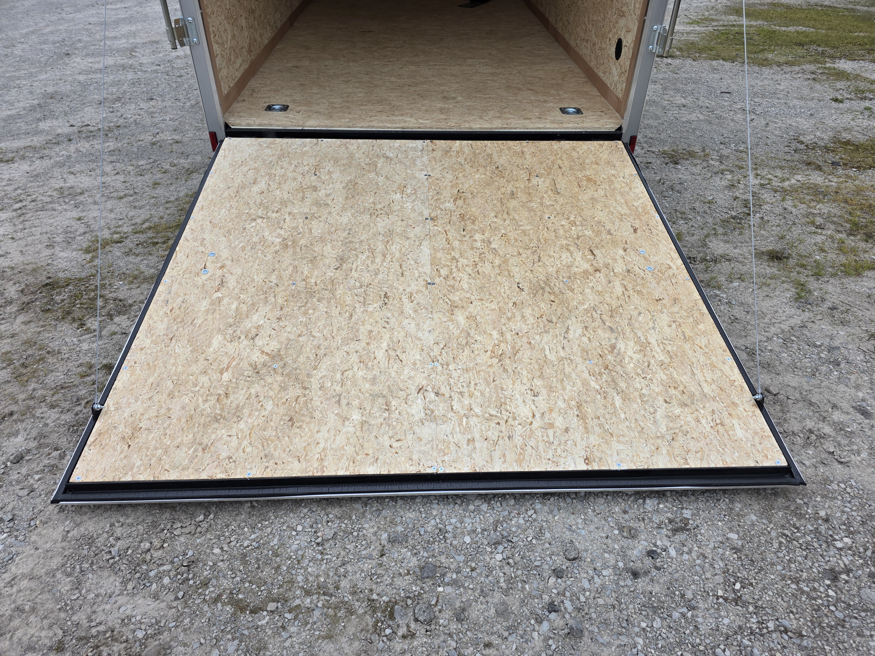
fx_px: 581
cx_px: 438
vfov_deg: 58.9
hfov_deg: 73.9
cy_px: 328
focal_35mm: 23
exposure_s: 1/6809
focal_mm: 6.3
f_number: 1.7
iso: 80
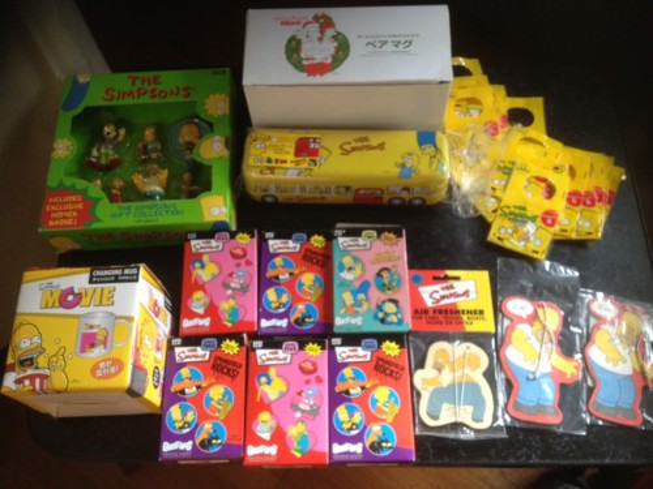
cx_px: 326
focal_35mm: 35
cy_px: 244
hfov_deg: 52.6
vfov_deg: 40.7
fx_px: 660
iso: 160
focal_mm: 4.28
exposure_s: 1/20
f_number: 2.4
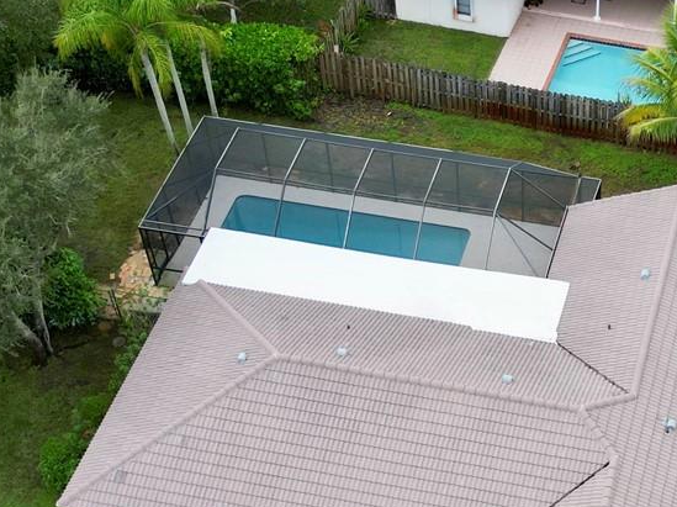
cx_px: 541
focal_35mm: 70
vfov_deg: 19.8
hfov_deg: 27.3
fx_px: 1368
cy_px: 592
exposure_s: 1/640
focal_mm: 6.72
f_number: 1.7
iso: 130
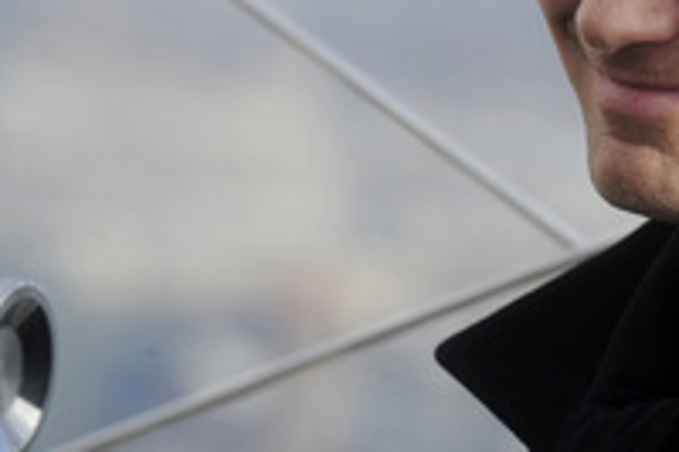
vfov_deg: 3.4
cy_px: 10
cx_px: 669
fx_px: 7651
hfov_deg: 5.1
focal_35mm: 406
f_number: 8
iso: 250
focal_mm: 180
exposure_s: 1/500
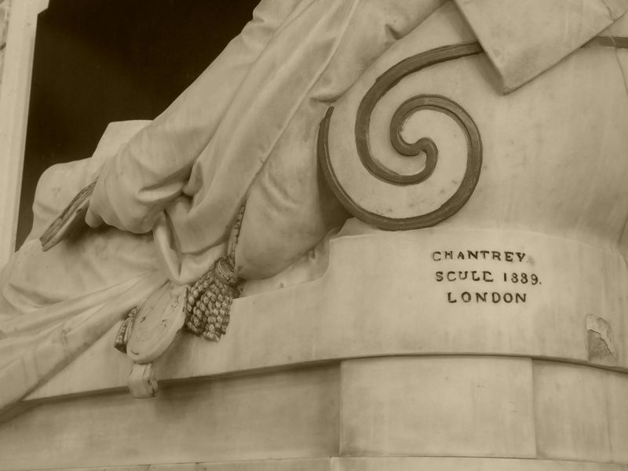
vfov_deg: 25.7
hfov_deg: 33.8
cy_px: 236
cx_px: 314
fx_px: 1034
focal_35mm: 57
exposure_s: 1/13
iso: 400
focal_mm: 10.3
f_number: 4.2
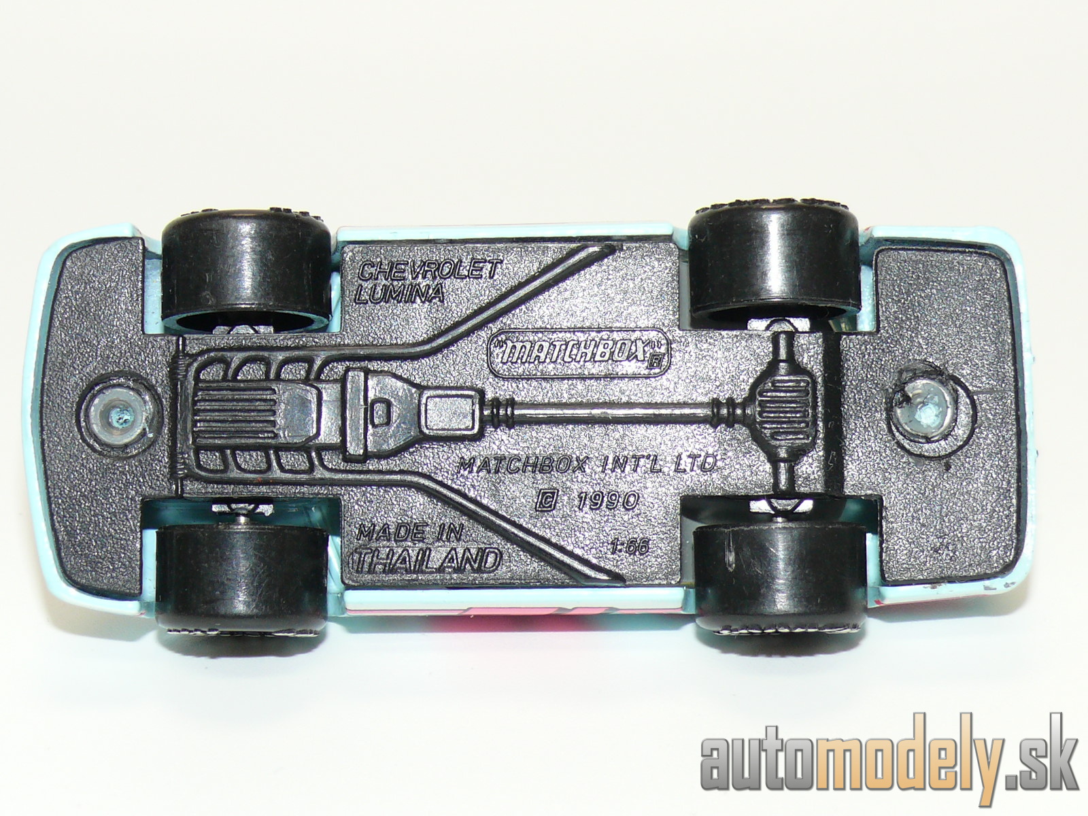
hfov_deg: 17.6
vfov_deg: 13.2
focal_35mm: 112
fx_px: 3520
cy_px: 408
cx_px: 544
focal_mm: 14.2
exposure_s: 1/30
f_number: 4
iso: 100
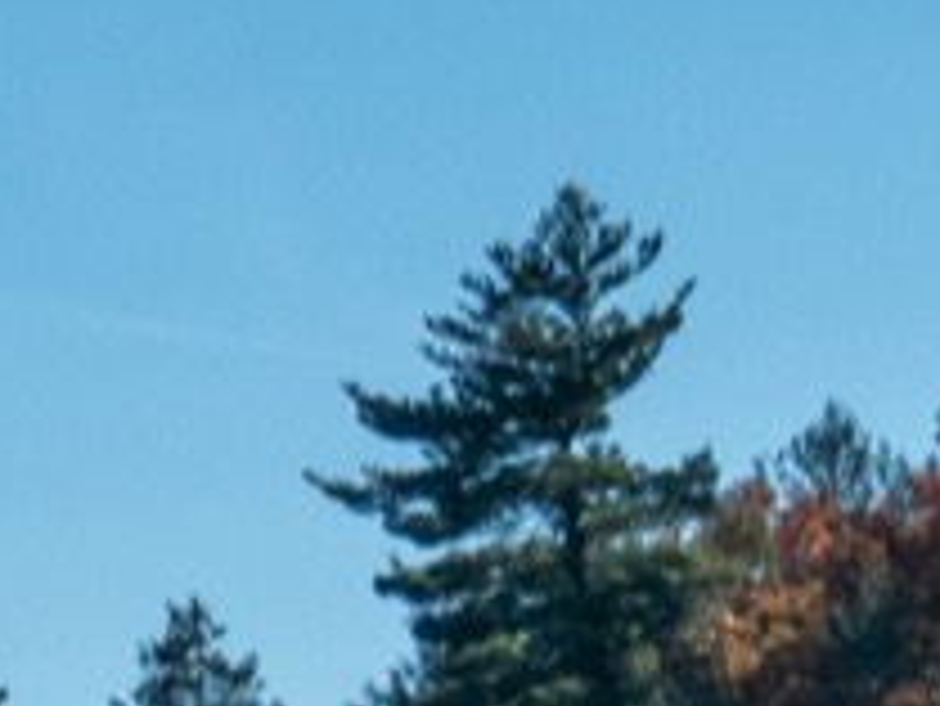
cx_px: -742
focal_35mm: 291
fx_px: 7907
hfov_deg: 6.6
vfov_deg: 5.1
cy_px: 1066
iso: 200
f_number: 3.8
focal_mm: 19
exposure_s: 1/3200
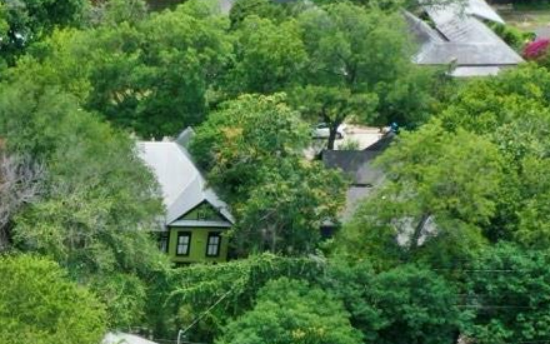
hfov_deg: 22.8
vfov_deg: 14.6
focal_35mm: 83
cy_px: 516
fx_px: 1244
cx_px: -122
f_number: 11
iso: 100
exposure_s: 1/80
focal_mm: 10.26
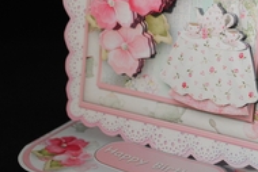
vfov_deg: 11.3
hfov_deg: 16.8
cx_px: 209
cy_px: 37
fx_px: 868
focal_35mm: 121
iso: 250
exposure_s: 1/30
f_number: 5
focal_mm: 34
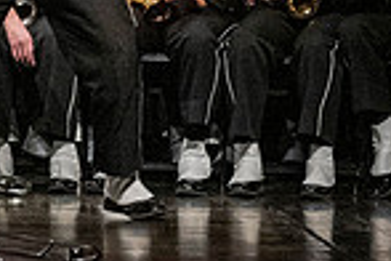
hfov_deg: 2.6
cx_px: -330
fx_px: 8656
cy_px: -136
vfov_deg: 1.7
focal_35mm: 797
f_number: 4
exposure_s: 1/500
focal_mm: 135
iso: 4000
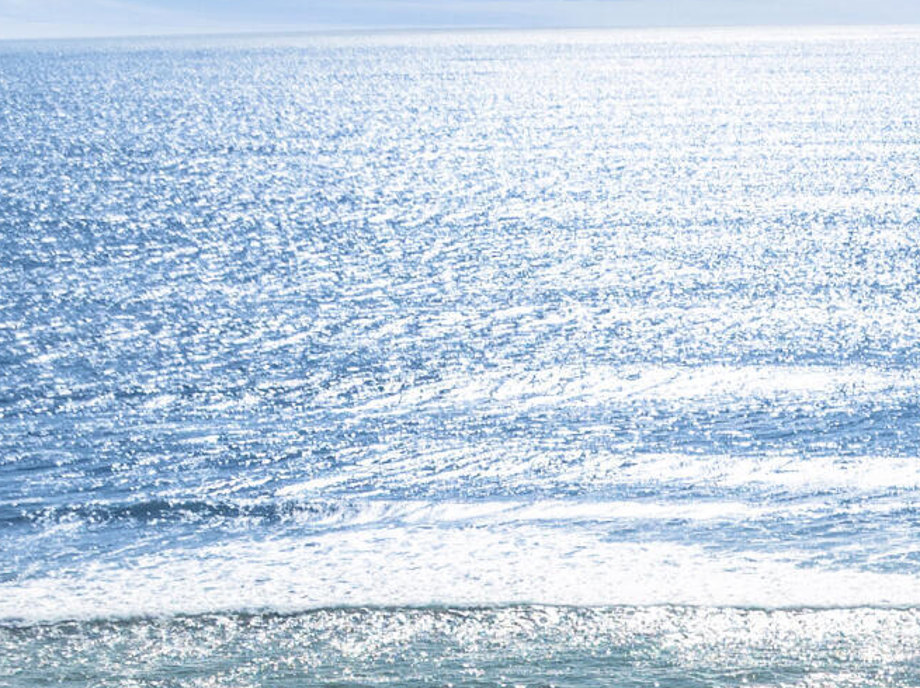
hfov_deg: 16.7
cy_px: 1252
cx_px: 1257
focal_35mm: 110
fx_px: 2921
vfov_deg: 12.3
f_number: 2.8
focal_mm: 12.29
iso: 130
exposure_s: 1/2500
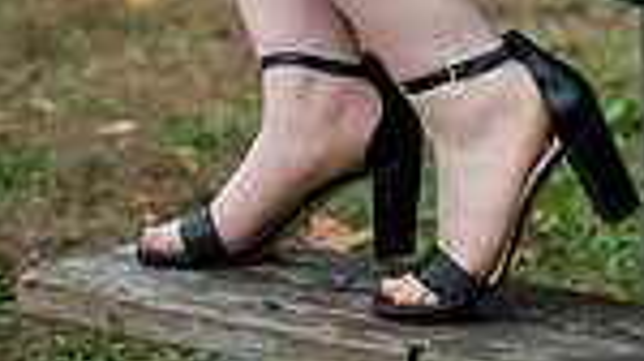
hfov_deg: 8.6
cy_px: -516
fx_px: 4299
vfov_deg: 4.7
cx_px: 494
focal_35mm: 252
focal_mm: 80
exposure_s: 1/320
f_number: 4
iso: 1600
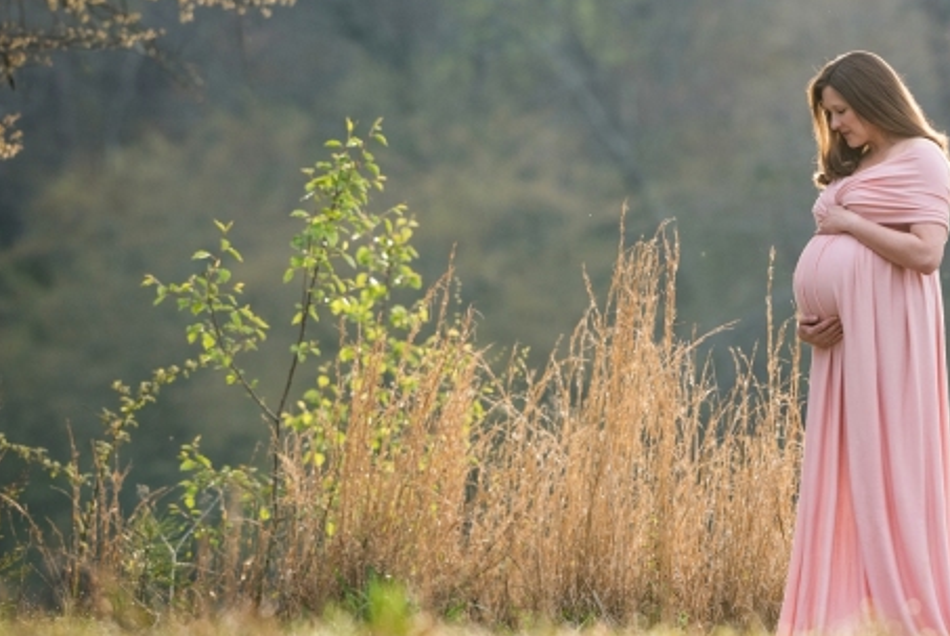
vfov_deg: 3.9
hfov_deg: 5.8
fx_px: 9324
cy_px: 197
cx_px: 784
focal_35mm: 353
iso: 500
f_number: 3.2
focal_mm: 200
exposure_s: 1/1000
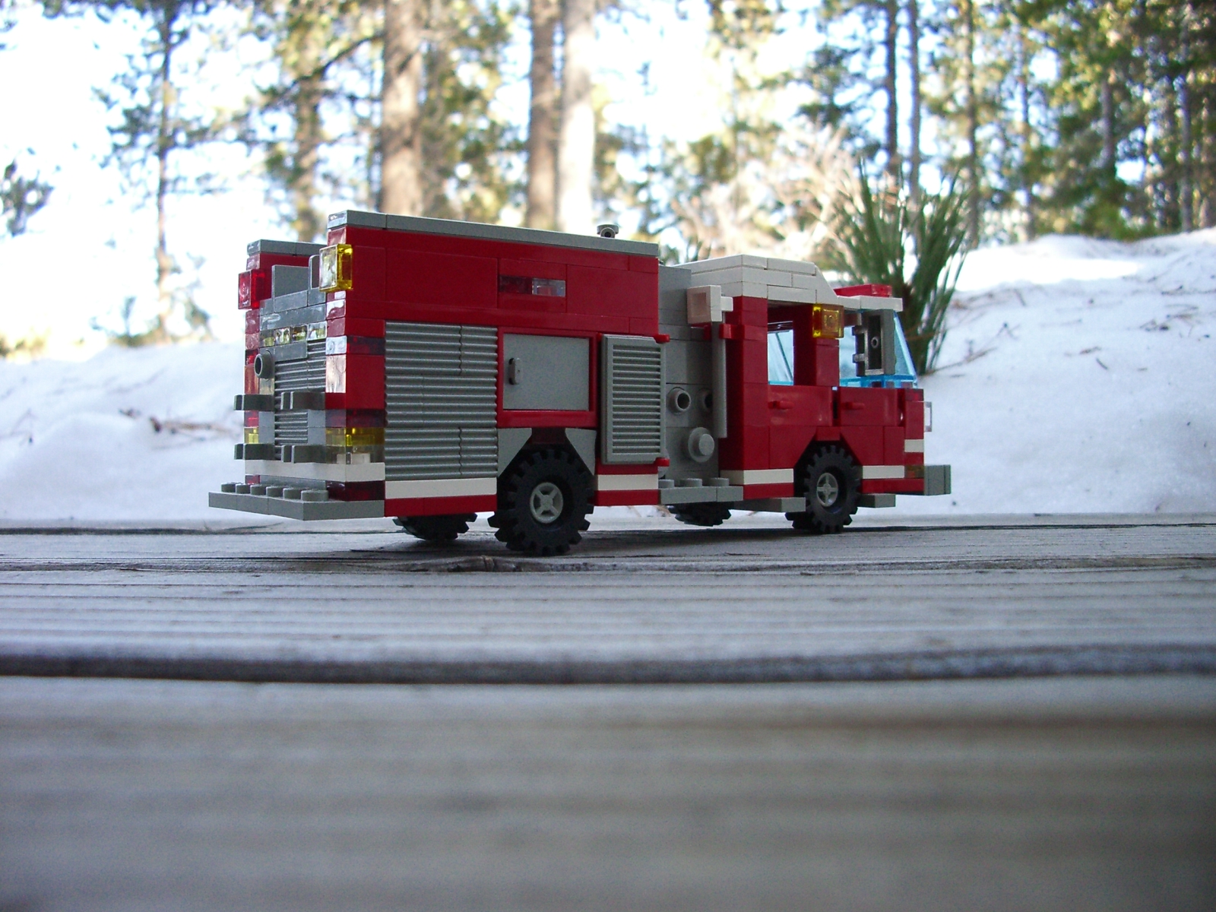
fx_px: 1229
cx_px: 608
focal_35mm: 35
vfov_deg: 40.7
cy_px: 456
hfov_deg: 52.6
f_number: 2.6
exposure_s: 1/100
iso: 200
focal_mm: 5.8
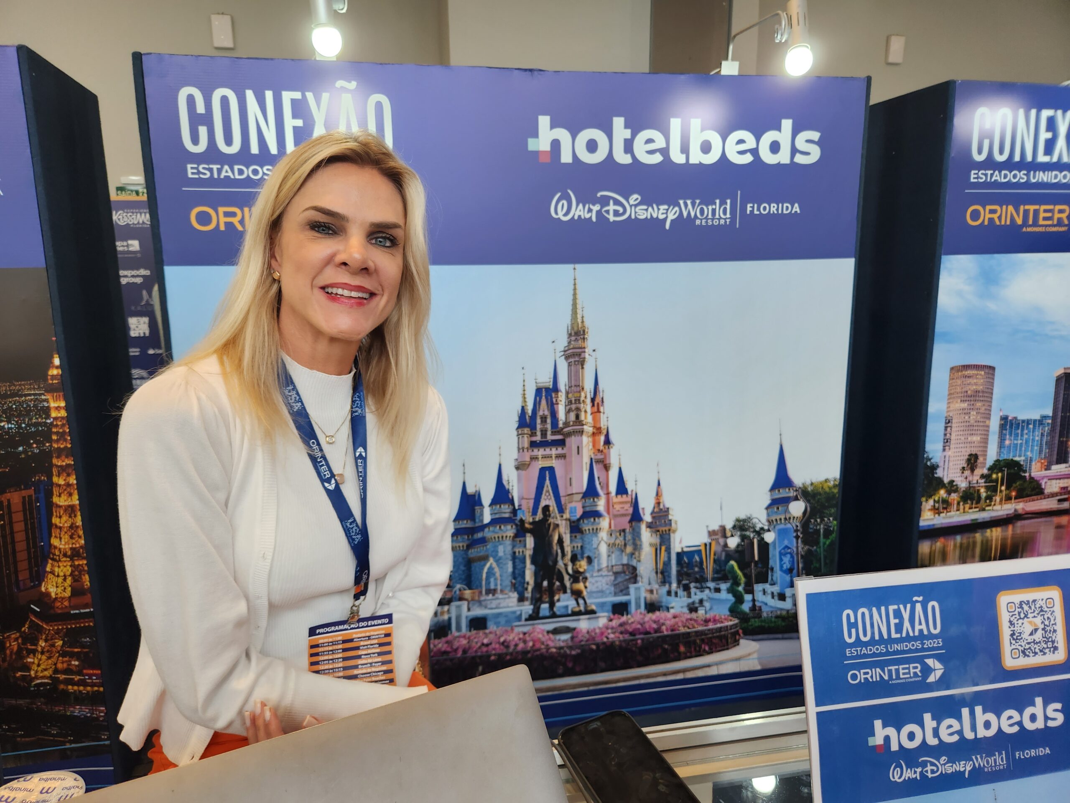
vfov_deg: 58.9
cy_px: 402
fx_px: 711
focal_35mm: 23
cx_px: 535
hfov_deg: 73.9
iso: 125
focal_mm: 5.4
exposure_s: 1/120
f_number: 1.8
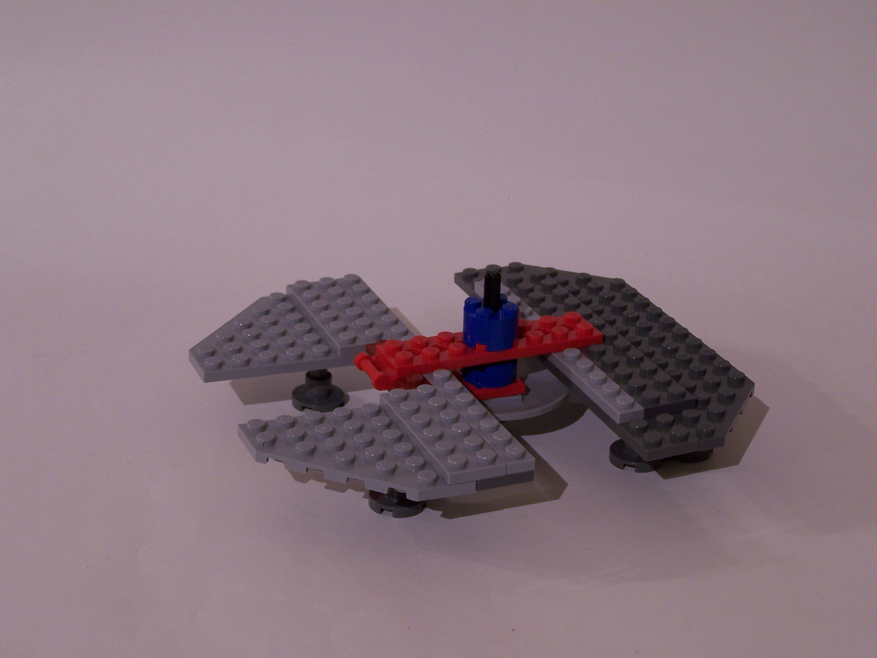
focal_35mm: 69
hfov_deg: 28.2
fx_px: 1748
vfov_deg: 21.3
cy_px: 329
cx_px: 438
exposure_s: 1/4
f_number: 3.2
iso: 80
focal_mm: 11.5
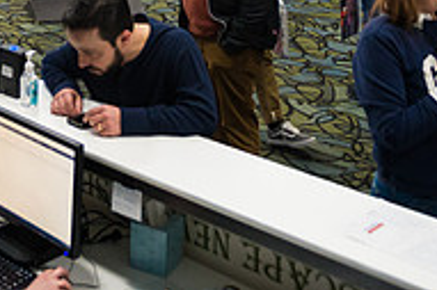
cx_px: 89
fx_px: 885
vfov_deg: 16.9
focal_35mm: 73
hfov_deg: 27.2
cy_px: -148
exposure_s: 1/200
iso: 3200
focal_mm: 24
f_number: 3.2
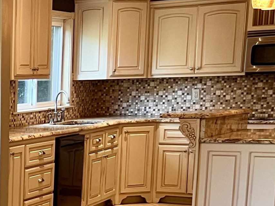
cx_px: -110
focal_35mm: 94
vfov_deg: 15.2
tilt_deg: -13.1
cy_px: 247
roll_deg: +1.1
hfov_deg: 18.9
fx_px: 747
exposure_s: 1/60
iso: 100
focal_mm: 5.7
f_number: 1.5
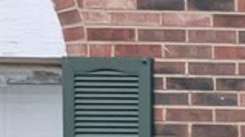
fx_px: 727
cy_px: 286
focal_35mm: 112
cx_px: 740
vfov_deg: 9.9
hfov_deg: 11.3
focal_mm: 2.35
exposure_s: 1/1328
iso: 44
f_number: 2.2
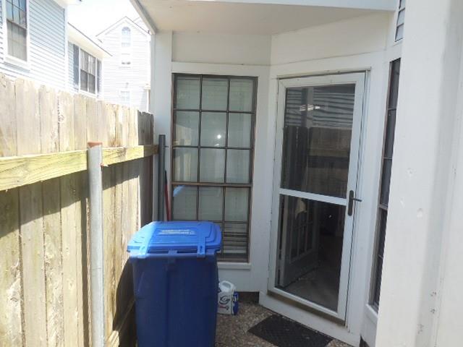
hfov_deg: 69.4
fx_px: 334
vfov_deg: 54.9
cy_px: 174
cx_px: 232
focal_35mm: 25
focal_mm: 4.5
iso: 125
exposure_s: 1/250
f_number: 3.1
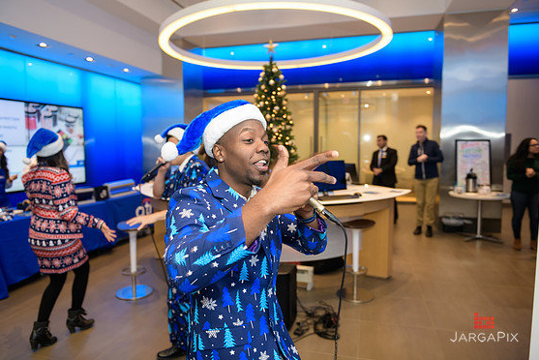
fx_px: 374
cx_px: 262
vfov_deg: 51.3
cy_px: 176
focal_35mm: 25
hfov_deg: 71.5
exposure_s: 1/125
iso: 400
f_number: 3.2
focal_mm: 24
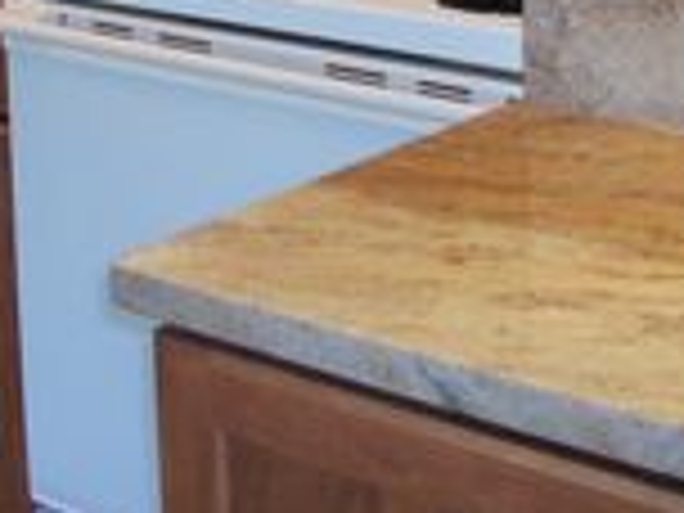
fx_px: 2075
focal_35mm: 105
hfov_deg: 18.7
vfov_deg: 13.4
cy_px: -209
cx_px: 220
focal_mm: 5.7
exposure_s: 1/30
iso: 160
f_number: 2.9
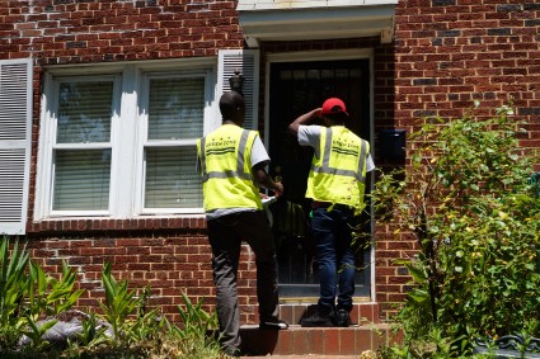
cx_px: 270
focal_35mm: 52
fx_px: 787
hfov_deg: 37.9
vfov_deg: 25.7
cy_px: 180
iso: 100
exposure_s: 1/125
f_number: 11
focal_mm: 35
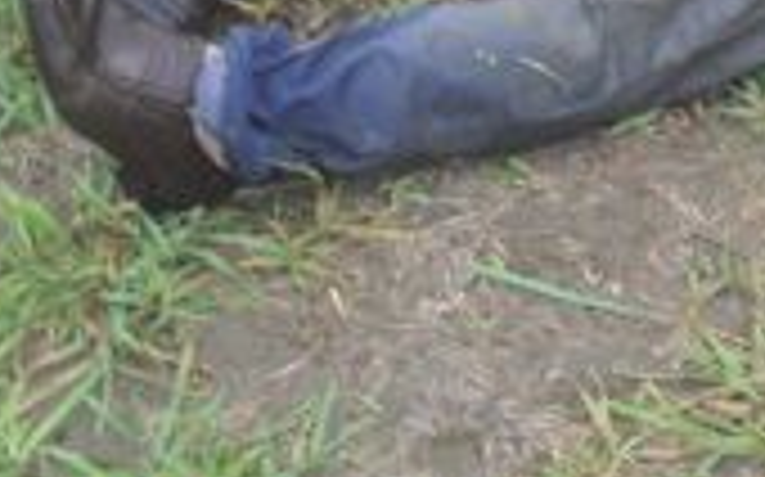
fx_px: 2271
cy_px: -340
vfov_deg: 11.3
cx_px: 765
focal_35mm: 109
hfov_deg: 18.6
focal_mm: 6.3
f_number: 3.2
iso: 100
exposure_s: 1/60
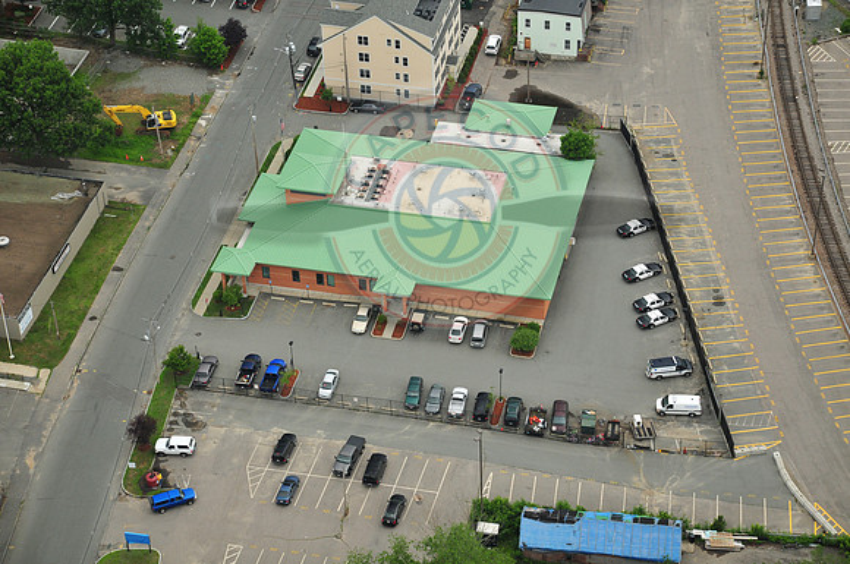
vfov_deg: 15.7
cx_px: 425
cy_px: 282
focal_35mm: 87
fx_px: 2051
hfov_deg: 23.4
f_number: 5
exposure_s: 1/400
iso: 400
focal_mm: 58
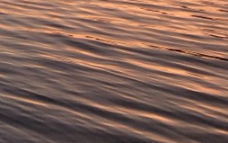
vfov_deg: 10.3
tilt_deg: +5.1
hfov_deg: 15.2
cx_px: -191
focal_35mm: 117
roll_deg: +2.1
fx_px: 727
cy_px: -146
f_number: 1.8
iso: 25
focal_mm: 3.99
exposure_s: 1/30
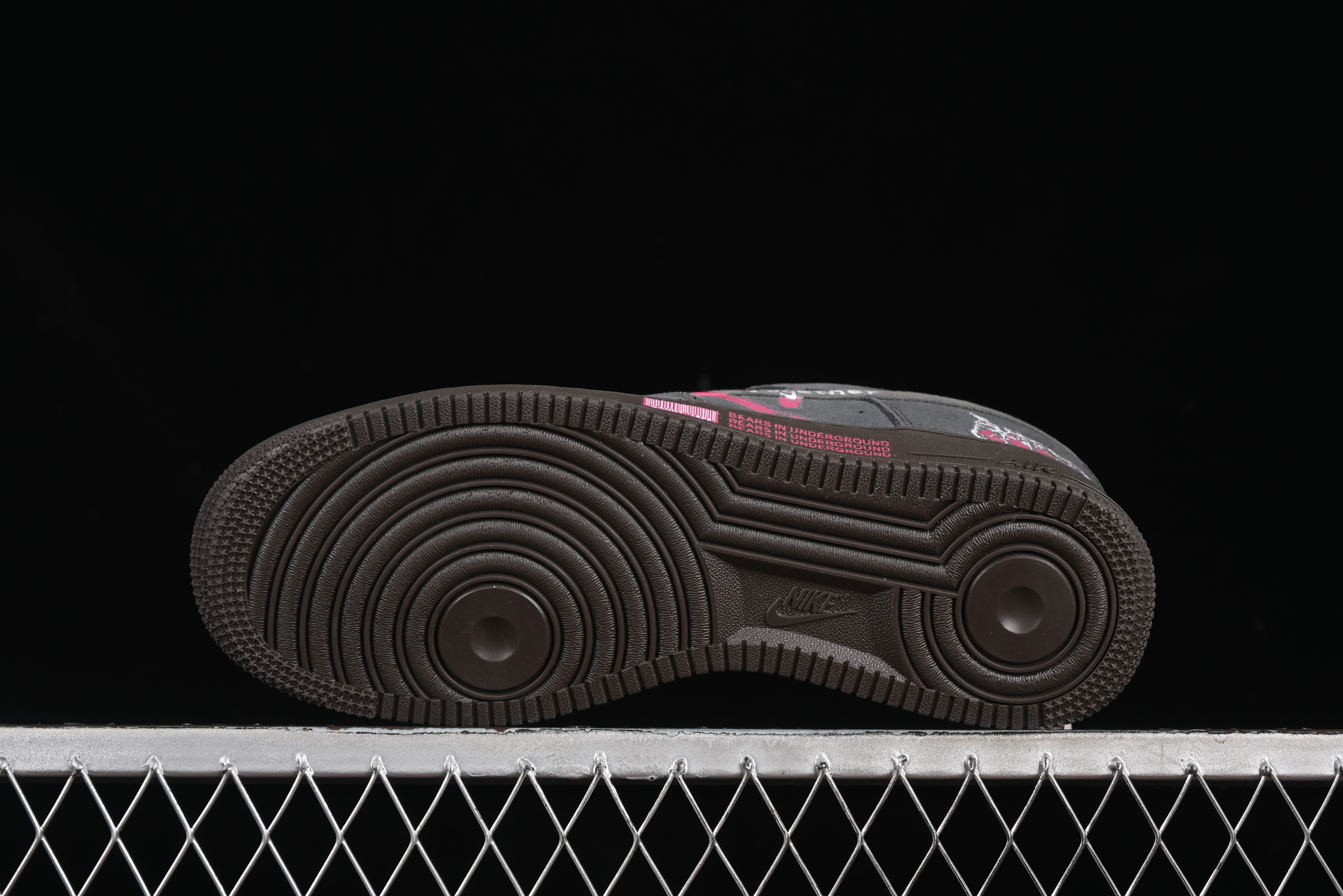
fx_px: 2798
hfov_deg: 27.0
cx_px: 672
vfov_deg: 18.2
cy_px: 448
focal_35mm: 75
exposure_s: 1/60
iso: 160
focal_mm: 50
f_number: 6.3
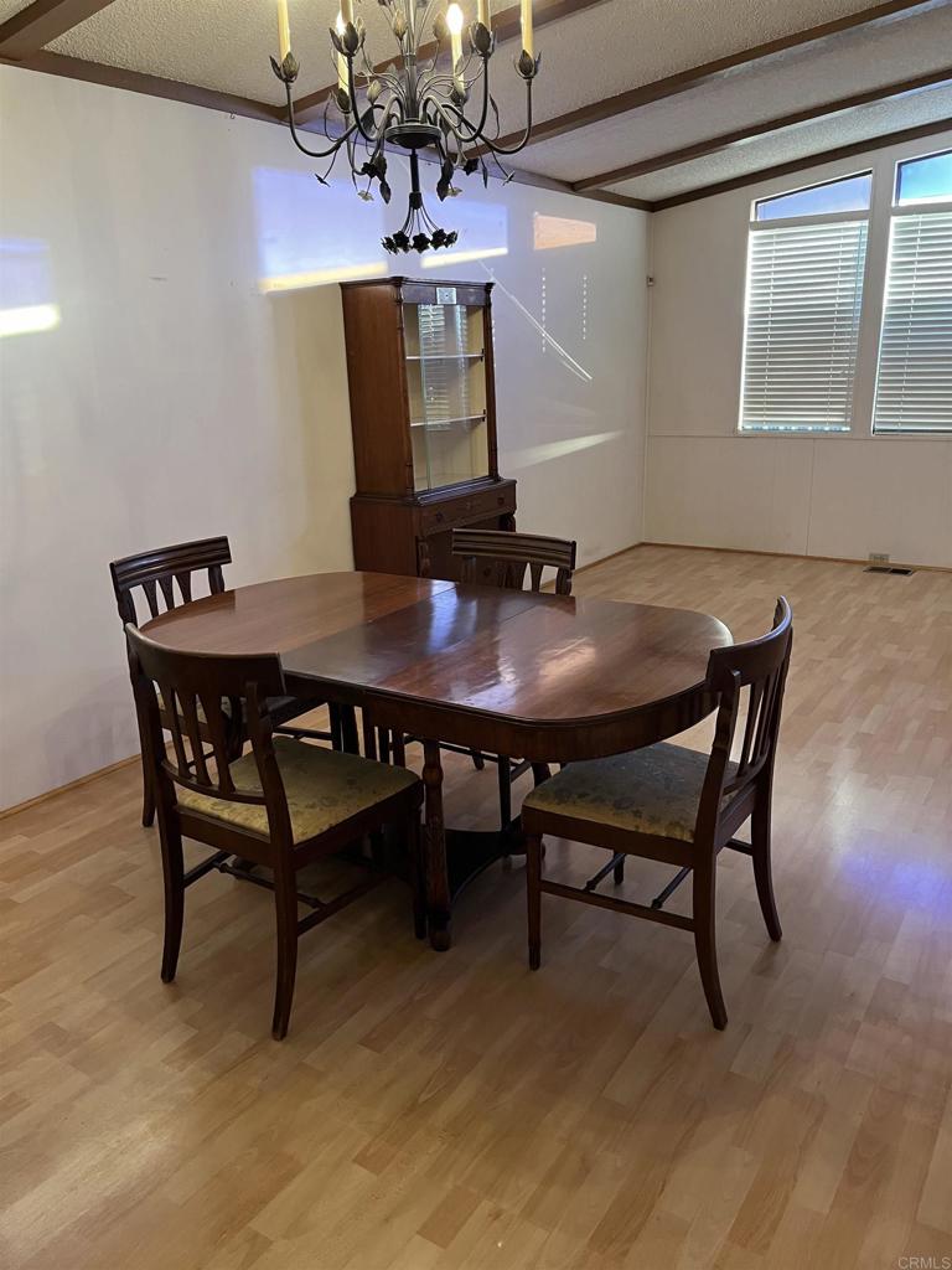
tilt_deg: -15.6
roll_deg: +2.4
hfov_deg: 53.1
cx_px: 476
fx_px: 953
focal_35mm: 26
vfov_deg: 67.3
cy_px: 635
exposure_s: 1/60
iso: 400
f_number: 1.6
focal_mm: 5.1
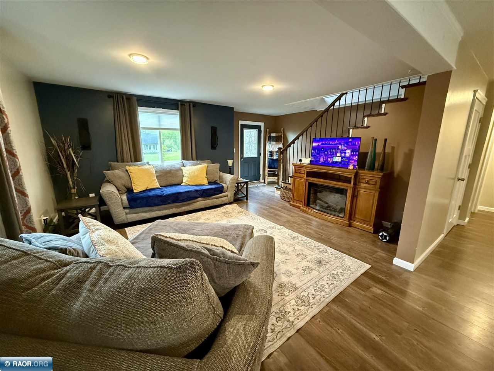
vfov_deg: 85.7
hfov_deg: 102.1
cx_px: 247
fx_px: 200
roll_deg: -0.3
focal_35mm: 14
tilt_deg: -11.5
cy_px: 186
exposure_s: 1/60
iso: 1000
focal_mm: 2.22
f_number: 2.2
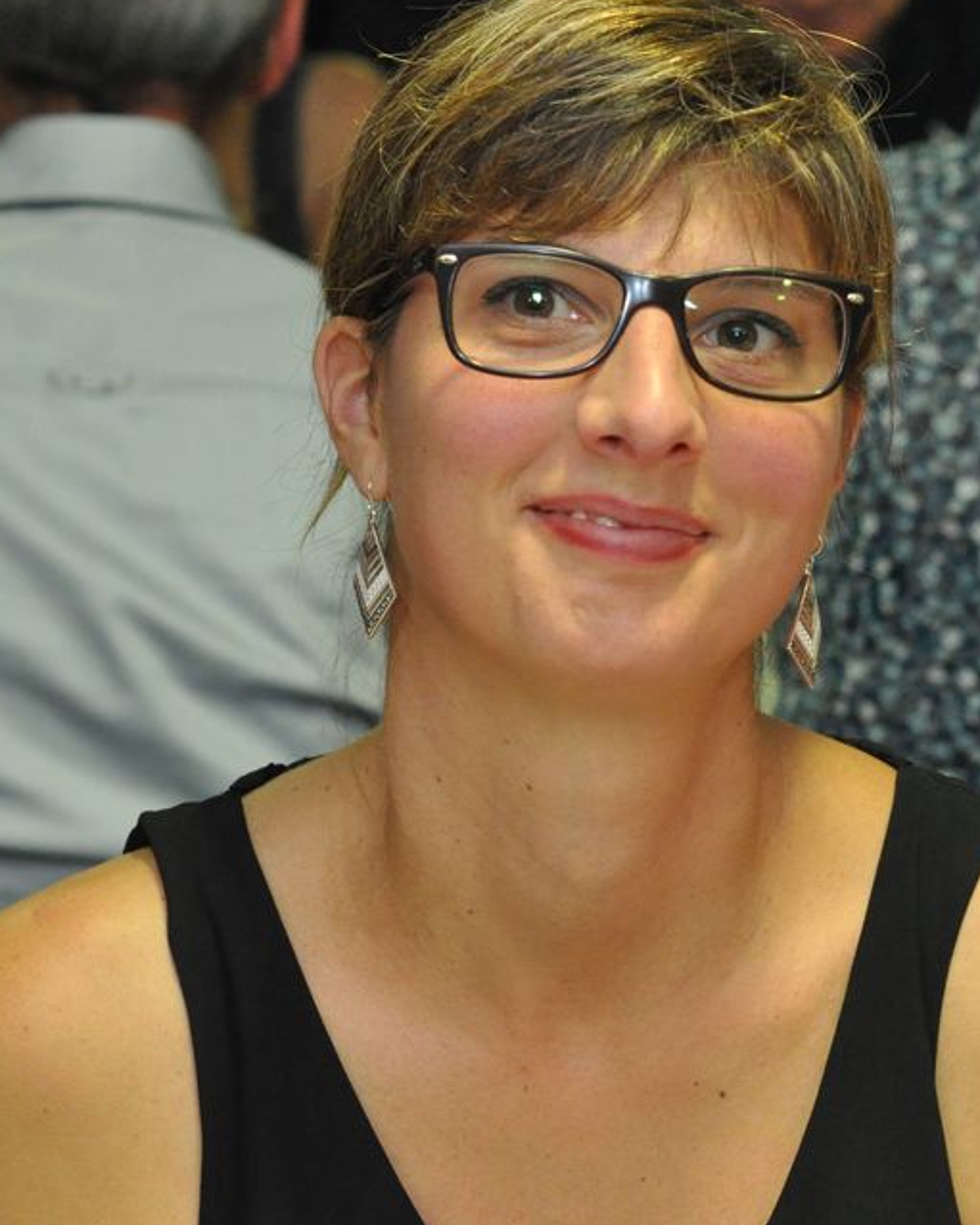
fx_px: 5108
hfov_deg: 10.7
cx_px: 1212
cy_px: 703
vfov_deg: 13.7
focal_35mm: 141
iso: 1600
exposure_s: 1/60
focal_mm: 50
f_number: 4
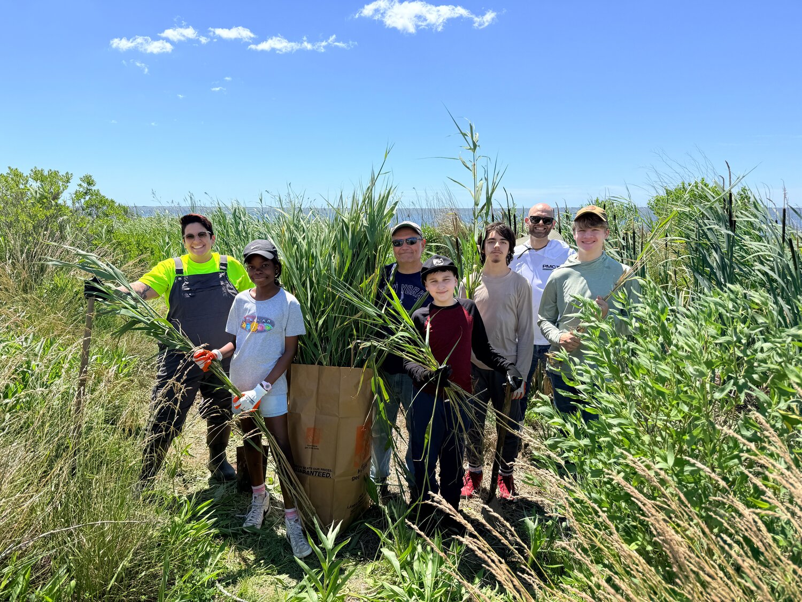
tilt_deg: -11.7
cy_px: 301
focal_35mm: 24
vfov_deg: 56.8
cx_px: 401
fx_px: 556
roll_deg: -0.3
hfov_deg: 71.6
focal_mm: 6.76
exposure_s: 1/3953
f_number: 1.78
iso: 80
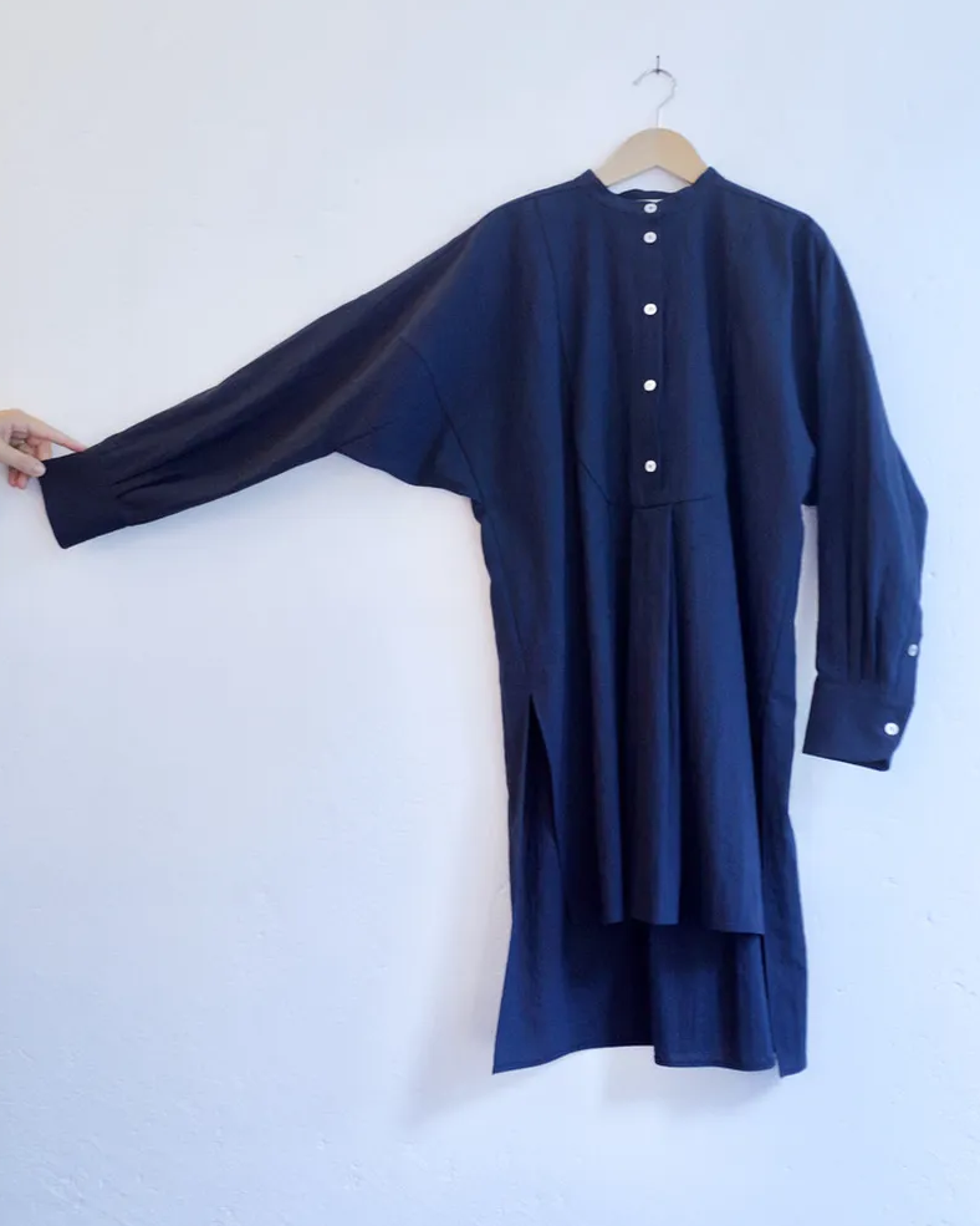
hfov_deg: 45.8
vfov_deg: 55.7
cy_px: 617
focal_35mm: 32
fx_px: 1160
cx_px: 486
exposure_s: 1/40
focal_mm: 18.3
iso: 560
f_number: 2.8
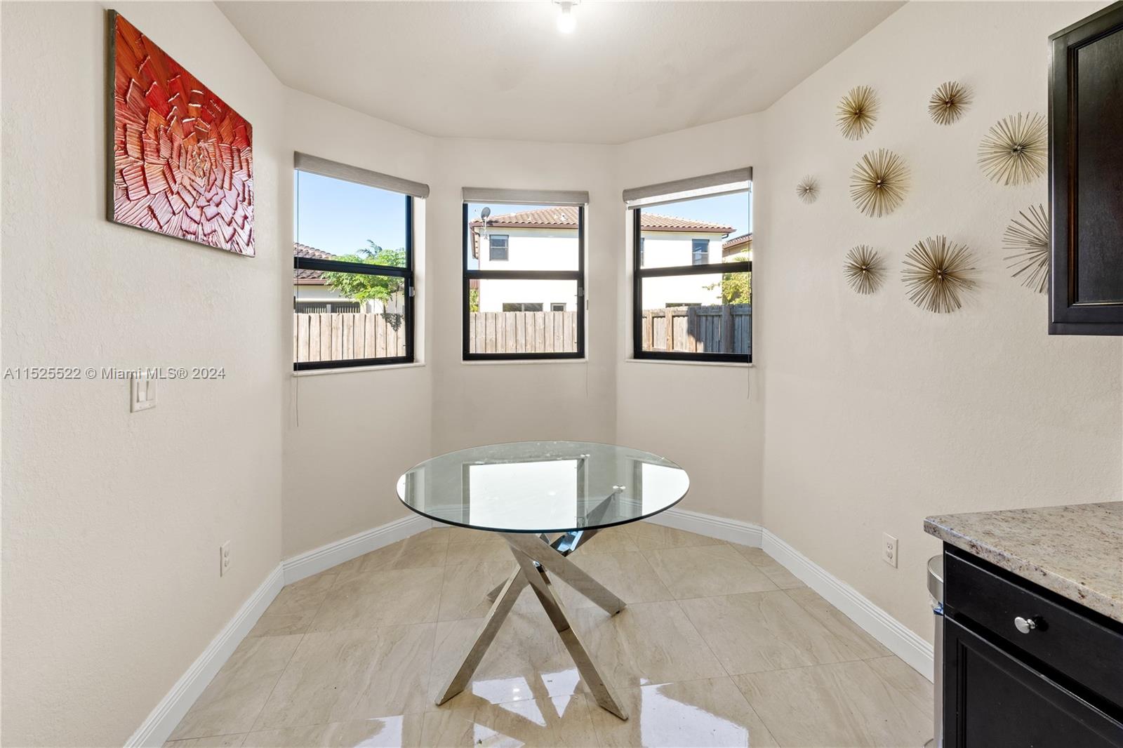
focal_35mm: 16
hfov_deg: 96.7
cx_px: 562
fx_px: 499
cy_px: 374
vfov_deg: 73.7
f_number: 13
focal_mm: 16
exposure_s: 1/2
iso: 100
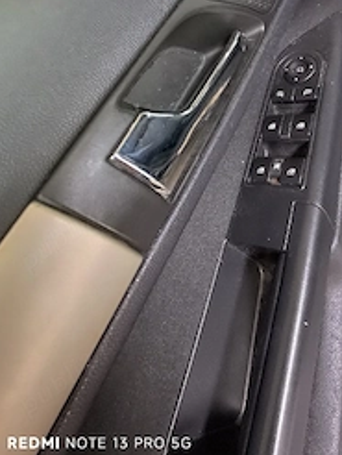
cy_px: 103
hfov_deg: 50.7
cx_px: 261
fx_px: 342
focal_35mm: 26
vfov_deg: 62.6
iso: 400
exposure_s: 1/22.1
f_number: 2.2
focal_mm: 1.65
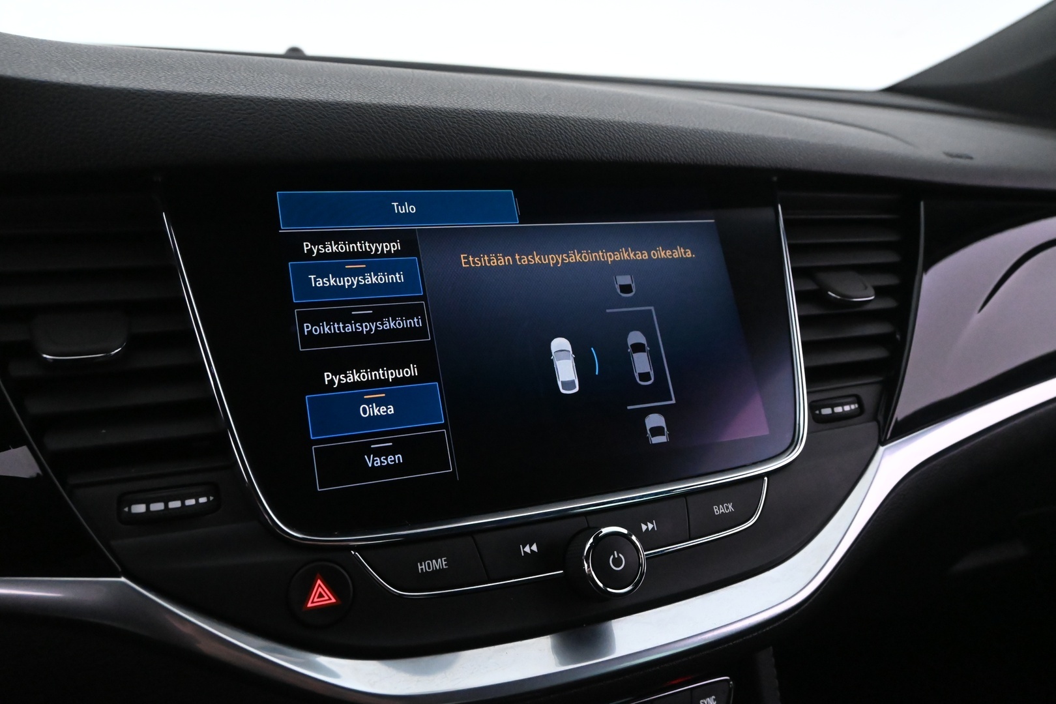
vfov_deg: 45.7
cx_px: 528
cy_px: 352
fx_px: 836
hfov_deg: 64.6
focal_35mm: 28
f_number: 5
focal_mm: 19
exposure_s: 1/60
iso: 6400
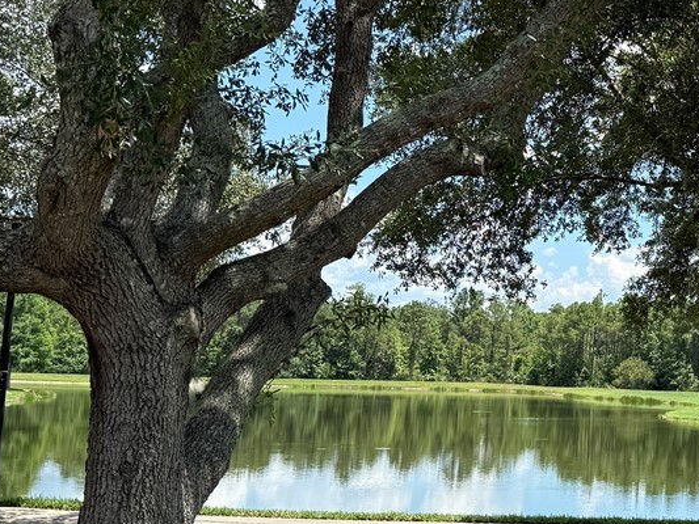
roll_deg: -1.9
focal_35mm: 72
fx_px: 1454
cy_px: 173
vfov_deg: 20.4
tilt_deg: +6.8
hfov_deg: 25.1
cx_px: 770
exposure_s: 1/2000
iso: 80
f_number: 1.78
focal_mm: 6.76
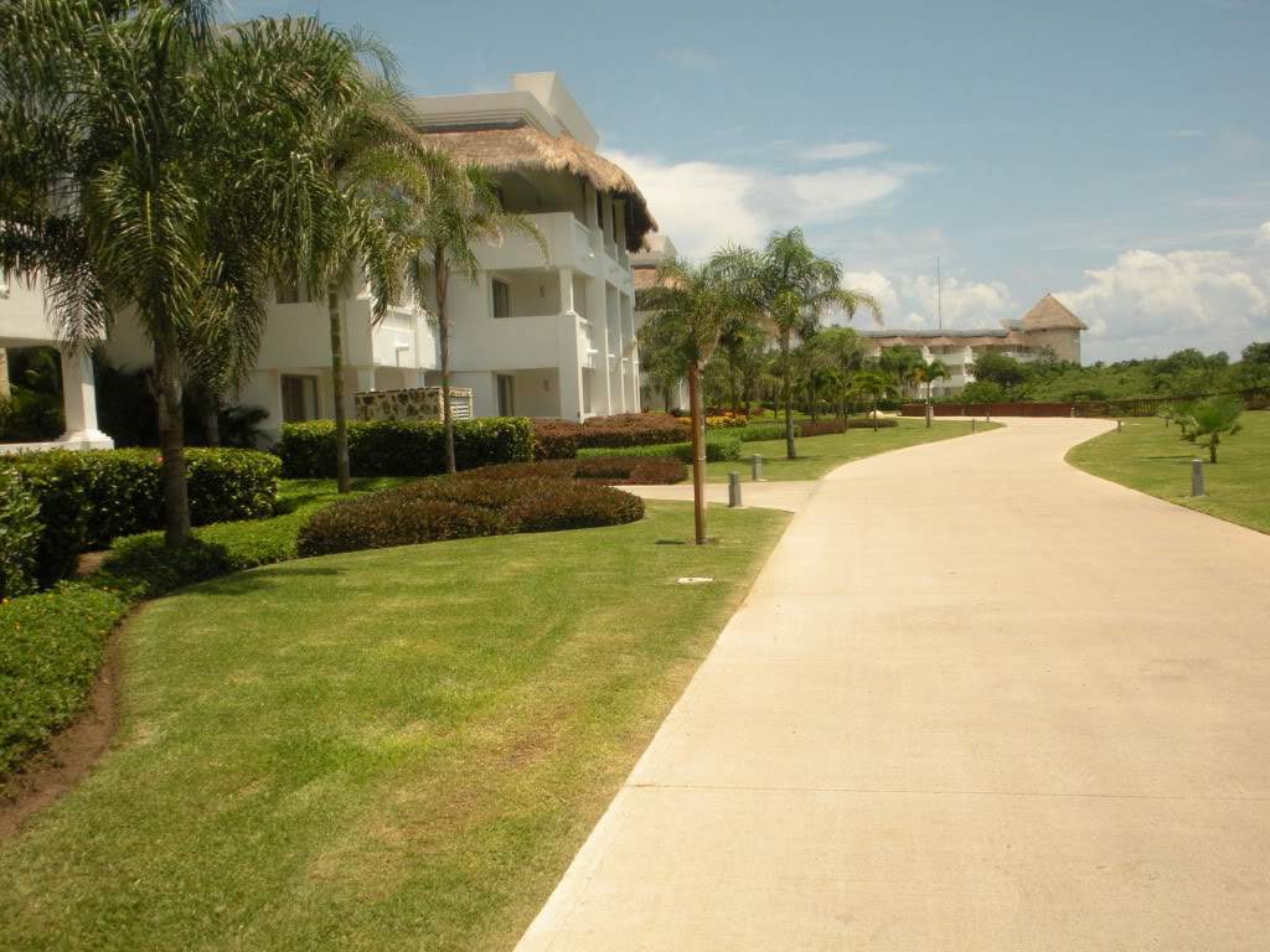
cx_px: 635
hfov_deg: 52.6
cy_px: 476
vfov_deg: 40.7
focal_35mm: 35
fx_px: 1284
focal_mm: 6.3
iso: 200
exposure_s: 1/1263
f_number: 5.6
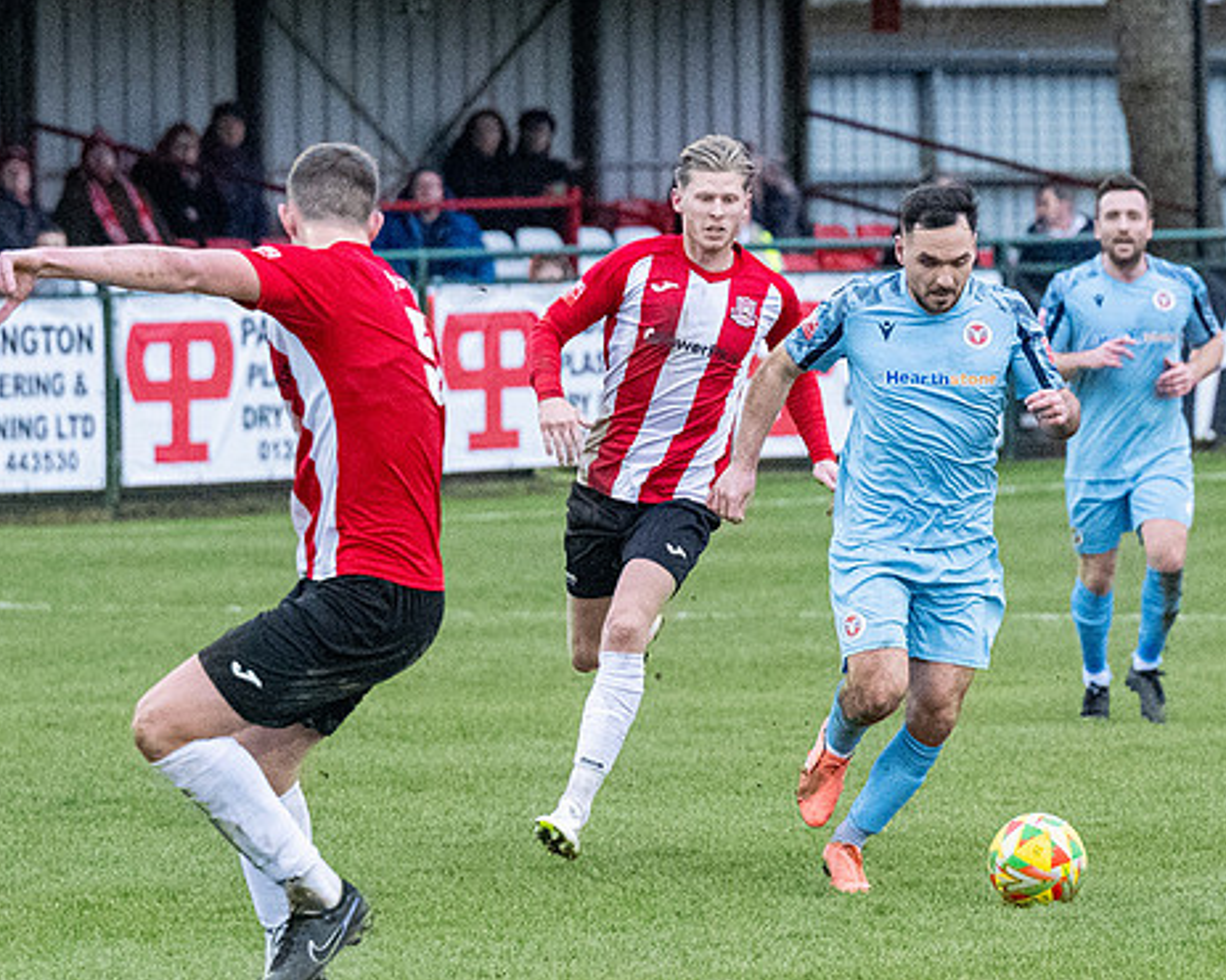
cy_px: 576
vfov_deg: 3.5
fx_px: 16249
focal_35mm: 448
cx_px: 1009
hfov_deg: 4.3
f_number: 4
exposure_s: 1/1250
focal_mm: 145
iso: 5000
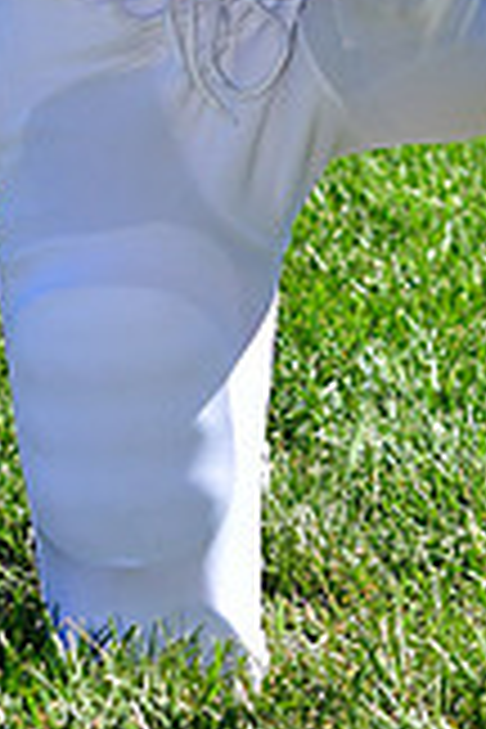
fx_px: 7613
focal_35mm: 376
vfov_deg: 5.4
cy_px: -423
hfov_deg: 3.7
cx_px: 277
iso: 400
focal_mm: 70
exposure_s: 1/2500
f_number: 4.5
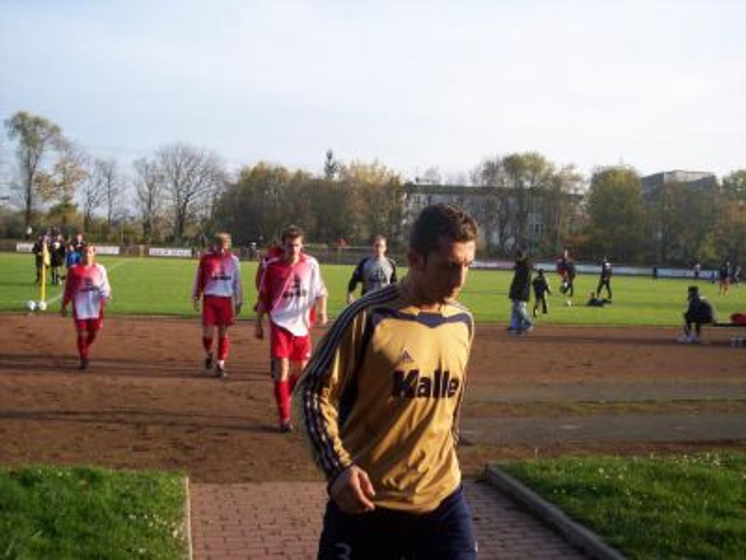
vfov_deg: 36.8
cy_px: 280
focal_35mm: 39
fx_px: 840
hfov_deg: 47.9
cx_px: 373
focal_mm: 8
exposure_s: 1/350
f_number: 3.4
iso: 100
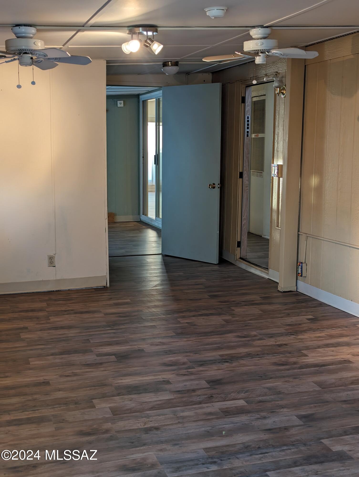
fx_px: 662
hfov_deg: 30.3
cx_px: 180
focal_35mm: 48
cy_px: 238
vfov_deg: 39.6
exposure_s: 1/24
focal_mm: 6.81
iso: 114
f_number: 1.85
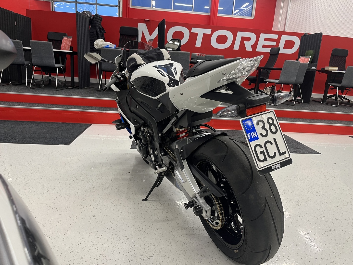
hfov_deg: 67.3
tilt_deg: -14.8
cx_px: 176
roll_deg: -3.6
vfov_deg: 53.1
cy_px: 132
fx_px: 265
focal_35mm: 26
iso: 80
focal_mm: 5.1
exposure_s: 1/50
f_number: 1.6
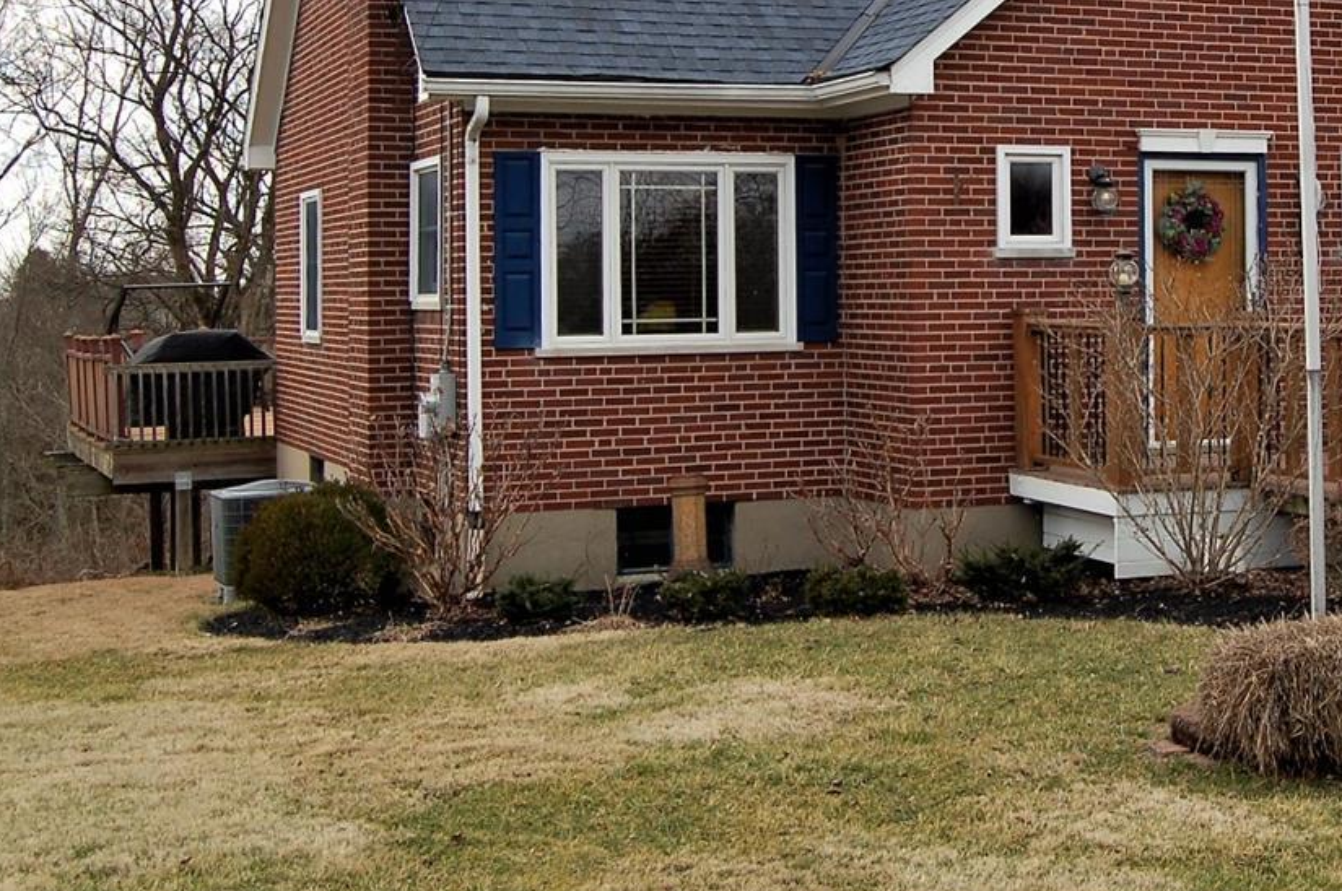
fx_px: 2234
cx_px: 1028
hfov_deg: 32.7
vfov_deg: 22.3
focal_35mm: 60
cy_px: 185
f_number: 7.1
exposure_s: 1/200
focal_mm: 22
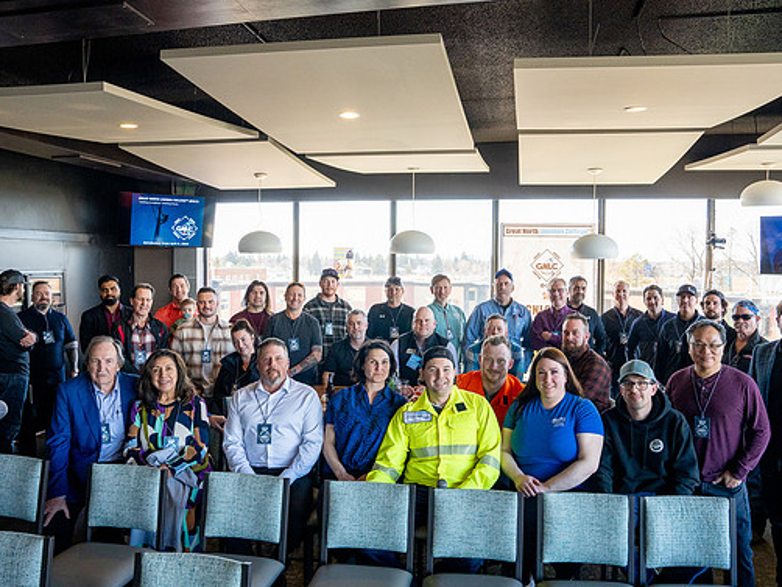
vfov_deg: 48.3
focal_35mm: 29
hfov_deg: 61.6
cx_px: 409
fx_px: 655
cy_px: 293
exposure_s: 1/200
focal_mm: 24
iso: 2500
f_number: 8
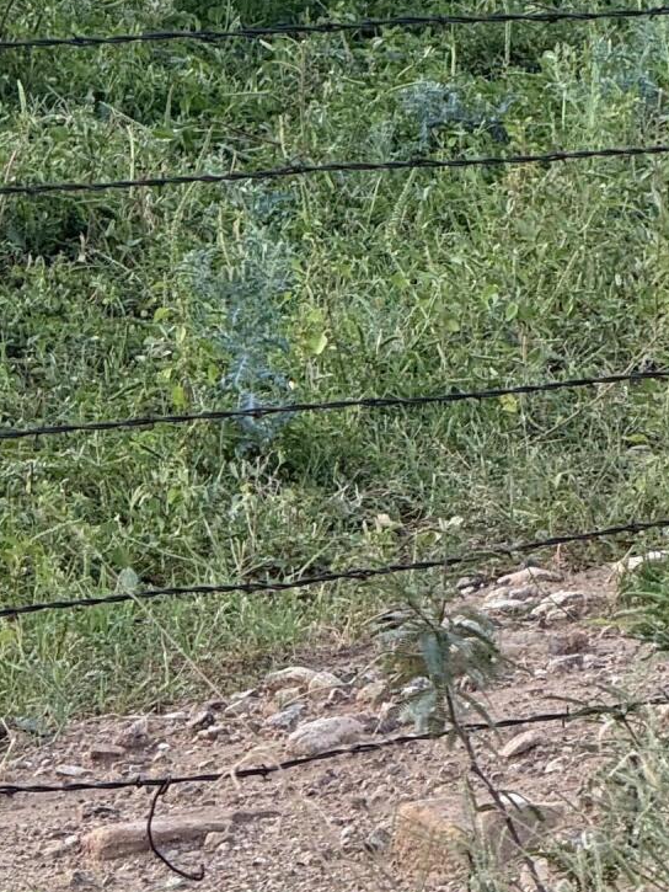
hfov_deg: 4.5
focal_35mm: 331
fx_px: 8527
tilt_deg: -1.1
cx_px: 112
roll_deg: -2.8
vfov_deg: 5.9
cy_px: -321
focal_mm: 15.66
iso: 64
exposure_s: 1/279
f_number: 2.8
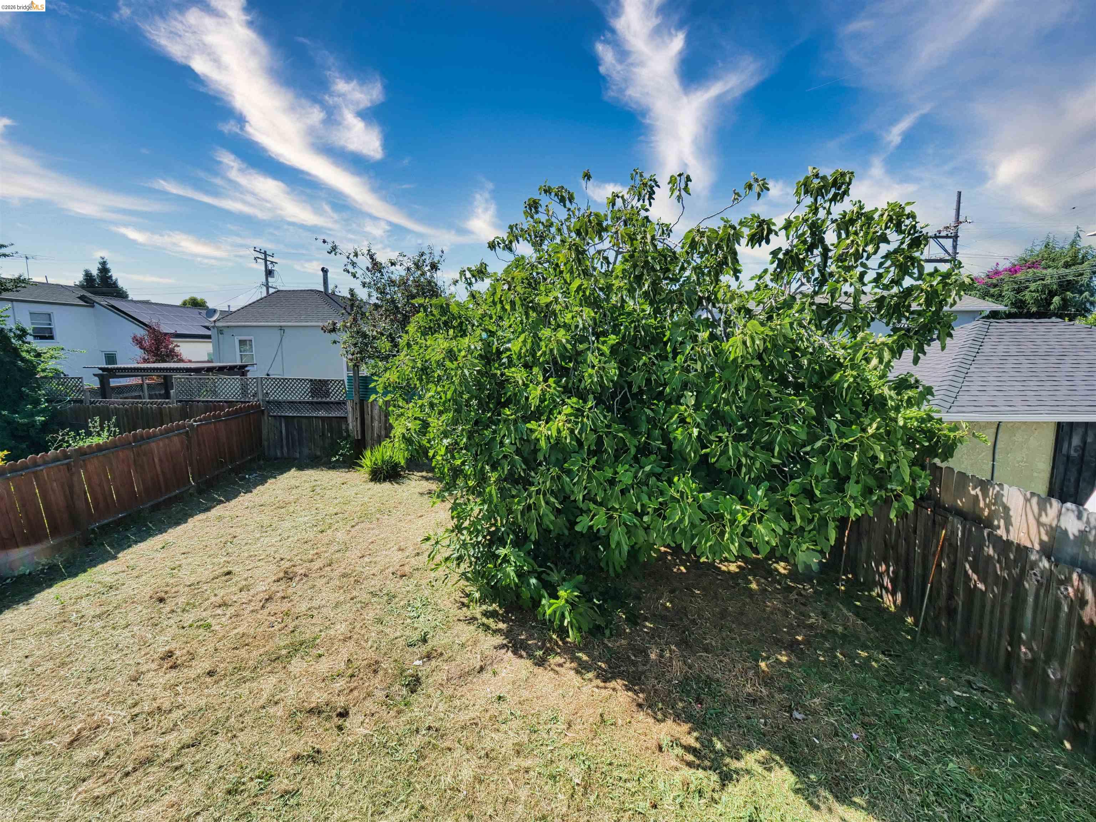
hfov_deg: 102.1
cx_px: 548
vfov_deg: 85.7
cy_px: 411
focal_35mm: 14
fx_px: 443
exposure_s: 1/250
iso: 100
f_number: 8
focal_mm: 7
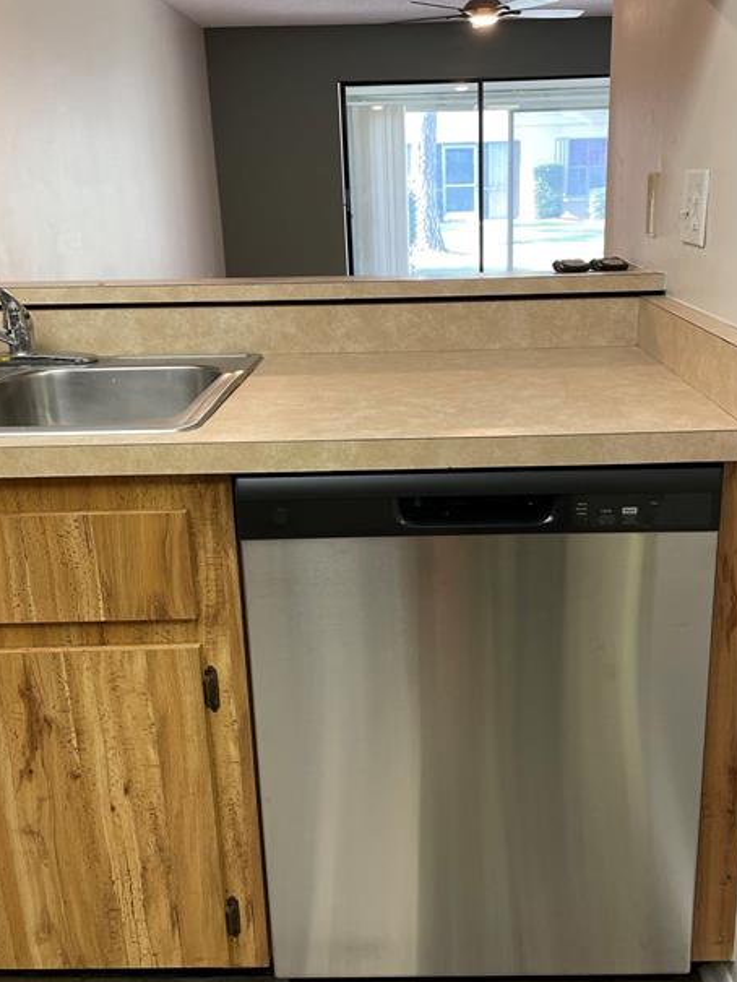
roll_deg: +1.3
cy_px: 466
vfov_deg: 55.3
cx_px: 407
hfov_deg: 42.9
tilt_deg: -16.7
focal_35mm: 33
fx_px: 936
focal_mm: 4.2
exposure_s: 1/60
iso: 160
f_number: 1.6
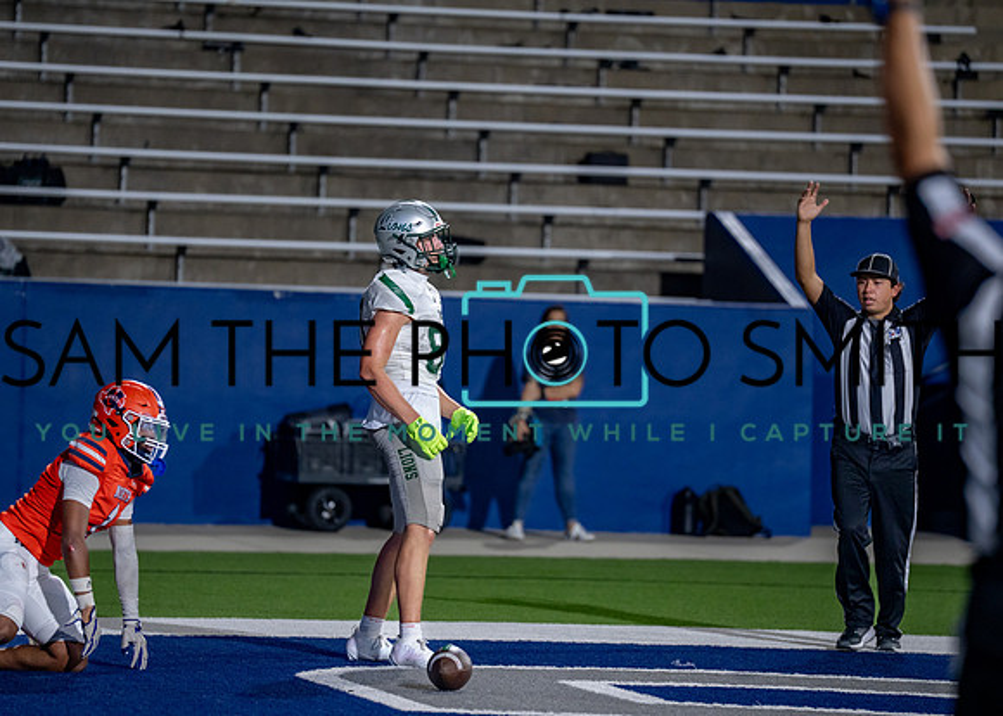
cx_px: 480
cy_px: 348
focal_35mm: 227
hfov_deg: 8.9
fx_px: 6461
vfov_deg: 6.3
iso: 2500
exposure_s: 1/1250
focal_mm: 200
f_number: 2.8
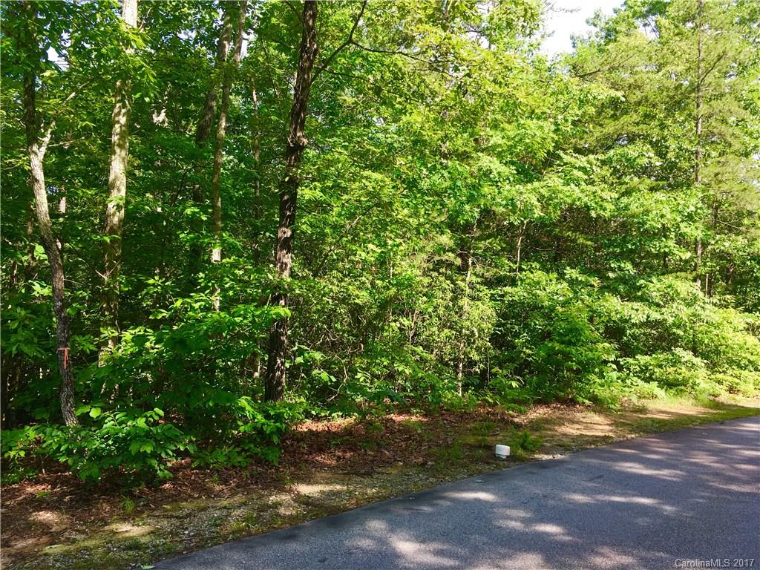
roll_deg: -1.1
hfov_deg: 61.7
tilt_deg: +2.8
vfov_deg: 48.2
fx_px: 637
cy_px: 285
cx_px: 380
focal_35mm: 29
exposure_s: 1/248
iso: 25
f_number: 2.2
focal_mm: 4.15
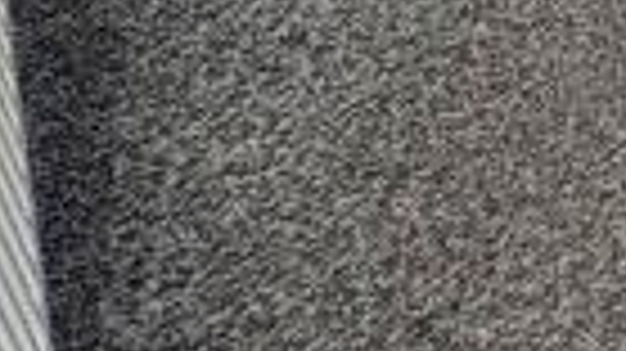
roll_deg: +1.4
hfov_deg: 13.3
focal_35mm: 112
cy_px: -891
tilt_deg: -21.1
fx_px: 1858
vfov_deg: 8.1
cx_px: 1572
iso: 40
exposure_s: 1/99
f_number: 2.2
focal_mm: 2.22
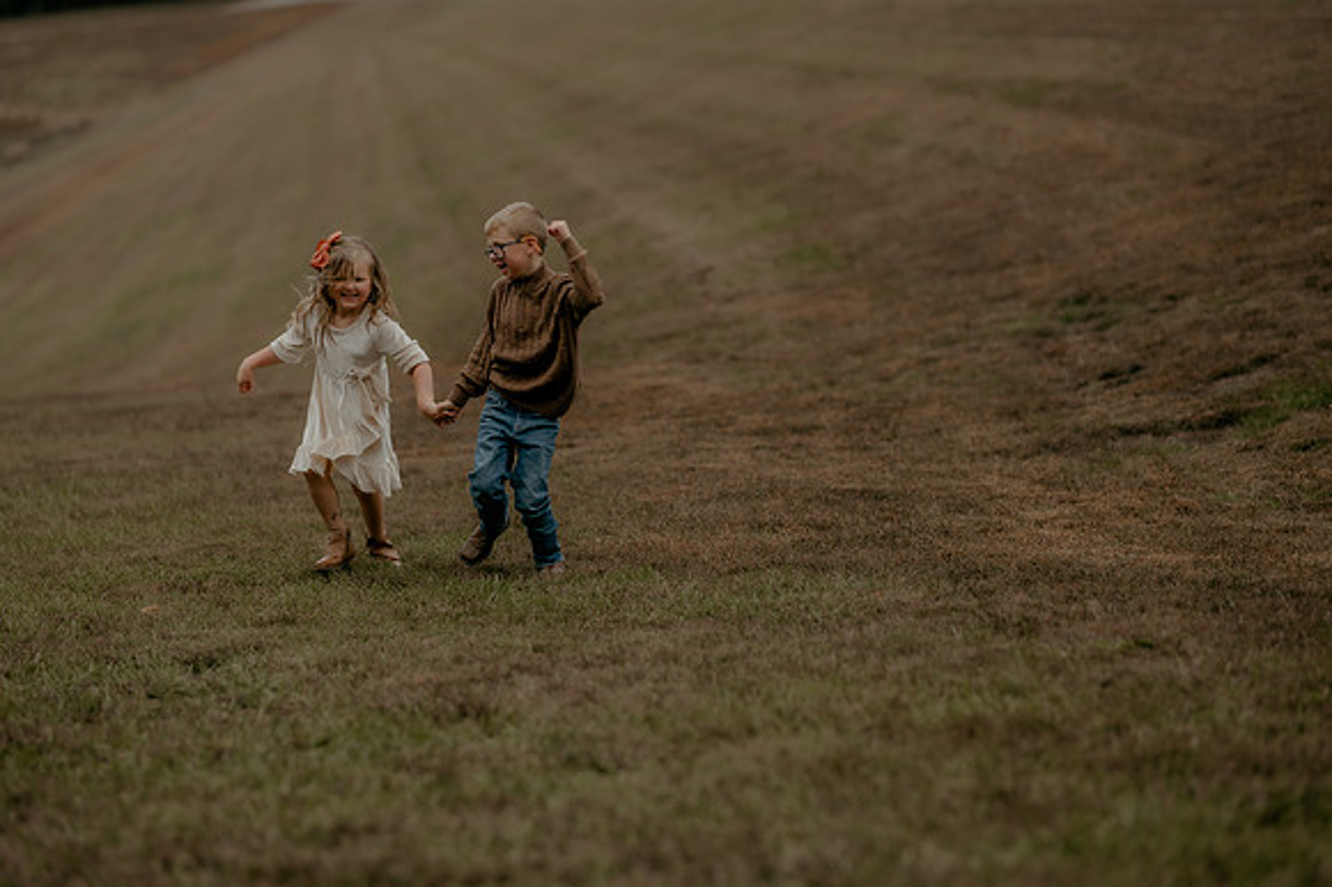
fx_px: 3143
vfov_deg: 16.1
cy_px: 444
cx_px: 666
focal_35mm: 85
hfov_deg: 23.9
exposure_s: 1/250
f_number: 1.8
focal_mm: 85
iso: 400
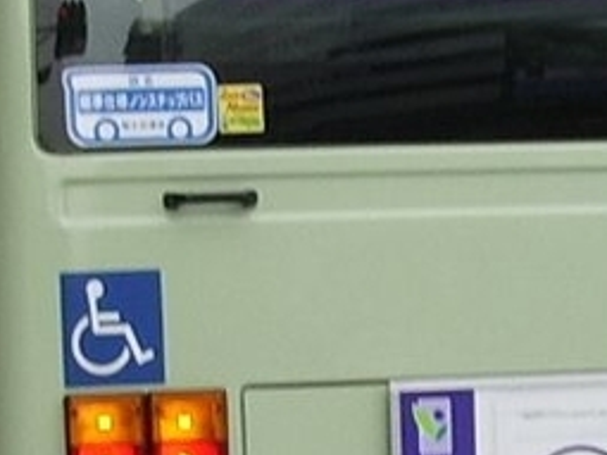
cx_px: 321
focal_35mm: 110
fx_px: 1928
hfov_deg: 17.9
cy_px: 395
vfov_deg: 13.4
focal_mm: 5.8
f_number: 4.3
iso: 50
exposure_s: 1/125
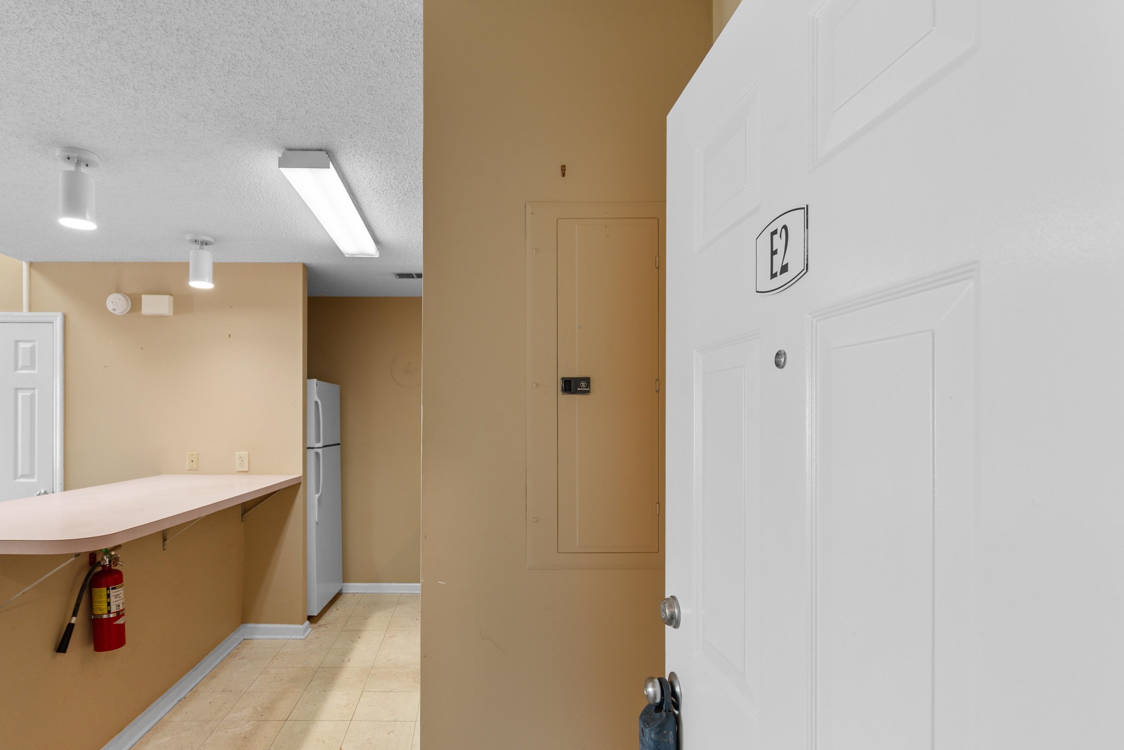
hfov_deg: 89.1
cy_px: 447
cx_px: 465
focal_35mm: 18
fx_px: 562
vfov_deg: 66.8
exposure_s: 1/2
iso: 100
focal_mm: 10
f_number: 4.5
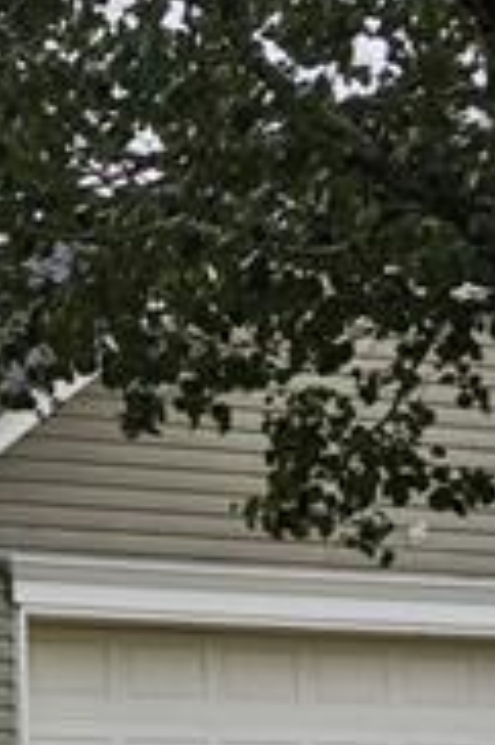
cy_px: 639
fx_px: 2190
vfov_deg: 19.0
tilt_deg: +5.8
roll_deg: -0.3
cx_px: -495
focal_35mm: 106
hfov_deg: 11.6
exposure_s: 1/1183
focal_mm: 4.15
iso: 25
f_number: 2.2
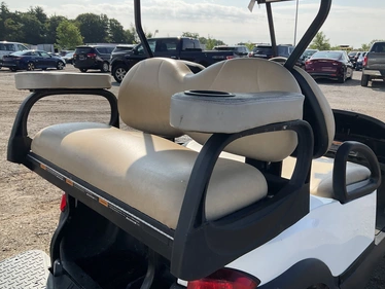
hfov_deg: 58.3
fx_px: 345
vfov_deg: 45.5
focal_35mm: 31
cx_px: 200
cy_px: 136
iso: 25
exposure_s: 1/1490
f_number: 1.8
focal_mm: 3
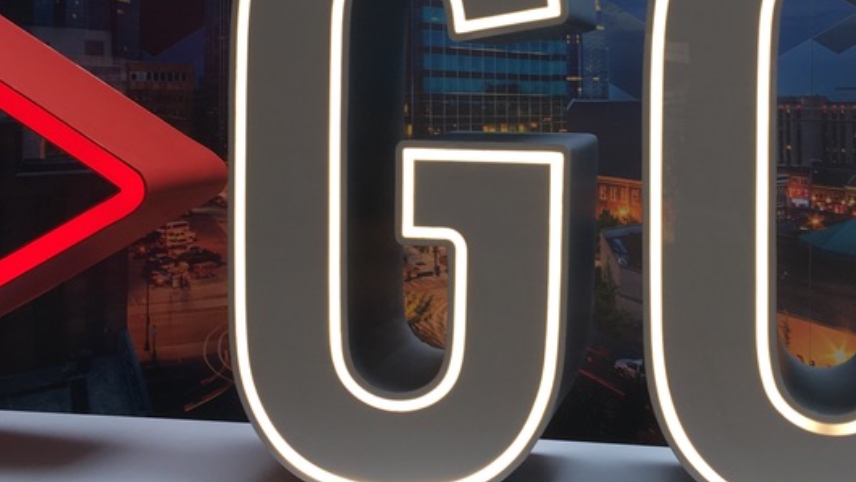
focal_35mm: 61
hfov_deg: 34.3
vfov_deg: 19.6
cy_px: 120
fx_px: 1384
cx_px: 480
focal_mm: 4.15
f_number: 2.2
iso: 25
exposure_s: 1/60
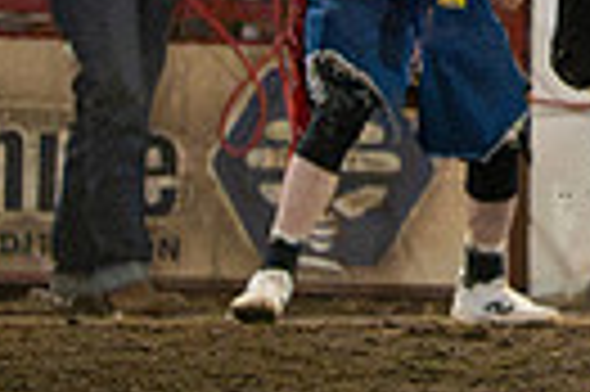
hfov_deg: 1.9
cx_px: 1088
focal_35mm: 1064
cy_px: -138
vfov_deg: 1.3
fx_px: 17416
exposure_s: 1/1250
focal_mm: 200
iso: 8000
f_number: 2.8
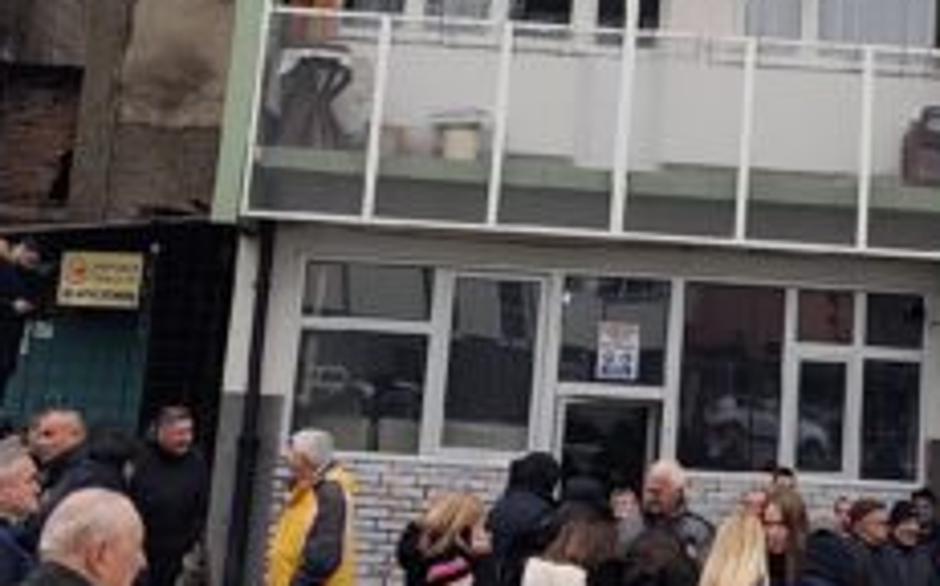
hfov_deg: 25.2
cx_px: 737
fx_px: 2074
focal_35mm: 81
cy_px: -94
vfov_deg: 15.6
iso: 50
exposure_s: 1/339
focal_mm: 6.19
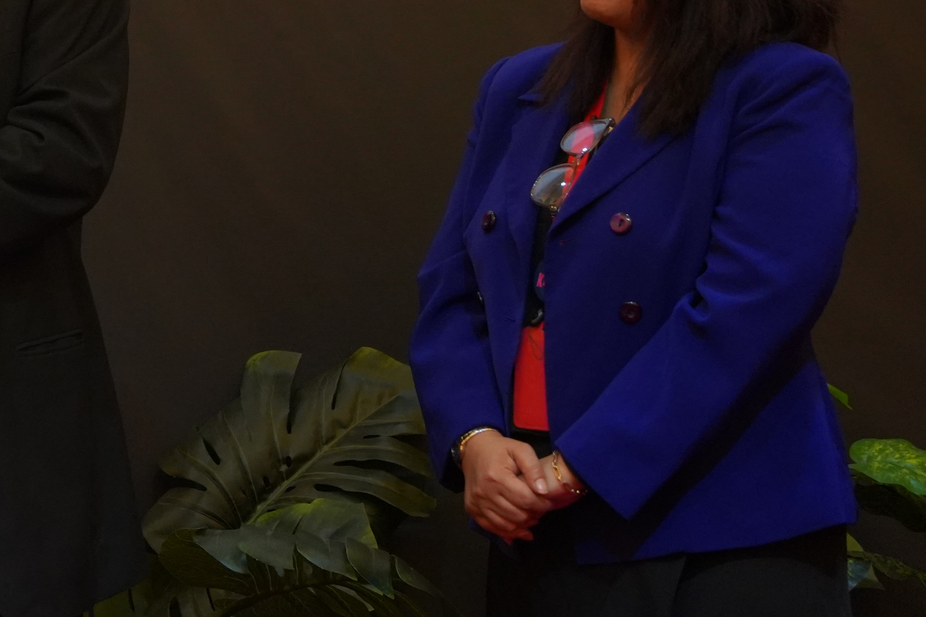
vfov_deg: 8.5
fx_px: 4115
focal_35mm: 160
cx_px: -152
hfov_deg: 12.6
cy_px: 24
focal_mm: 68
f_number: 4.5
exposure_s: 1/80
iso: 5000
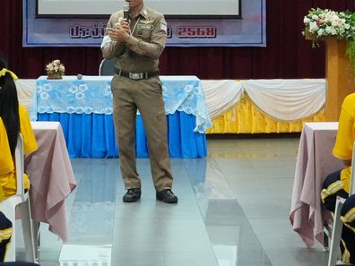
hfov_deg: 14.6
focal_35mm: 135
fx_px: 1388
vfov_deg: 10.9
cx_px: 153
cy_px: 12
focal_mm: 33
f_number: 6.3
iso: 8000
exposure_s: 1/125
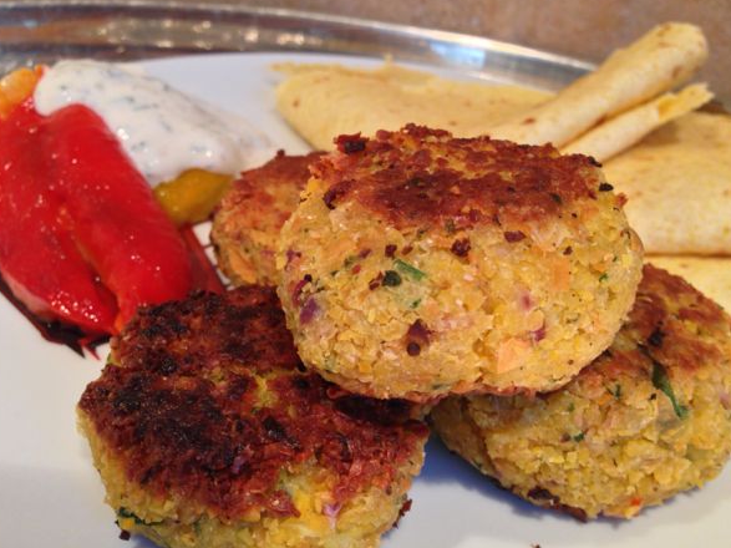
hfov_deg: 51.4
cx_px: 360
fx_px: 760
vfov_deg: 39.6
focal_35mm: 36
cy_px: 290
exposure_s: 1/20
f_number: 2.4
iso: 80
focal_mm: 4.12
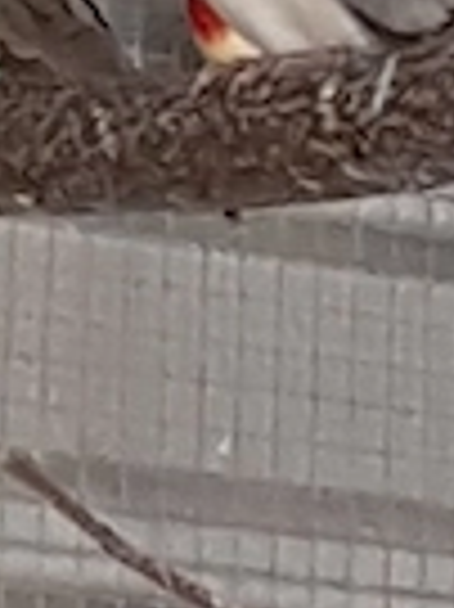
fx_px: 1349
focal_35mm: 77
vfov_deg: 25.1
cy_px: 162
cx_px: 252
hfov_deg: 19.1
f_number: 1.7
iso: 64
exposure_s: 1/120
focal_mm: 4.2
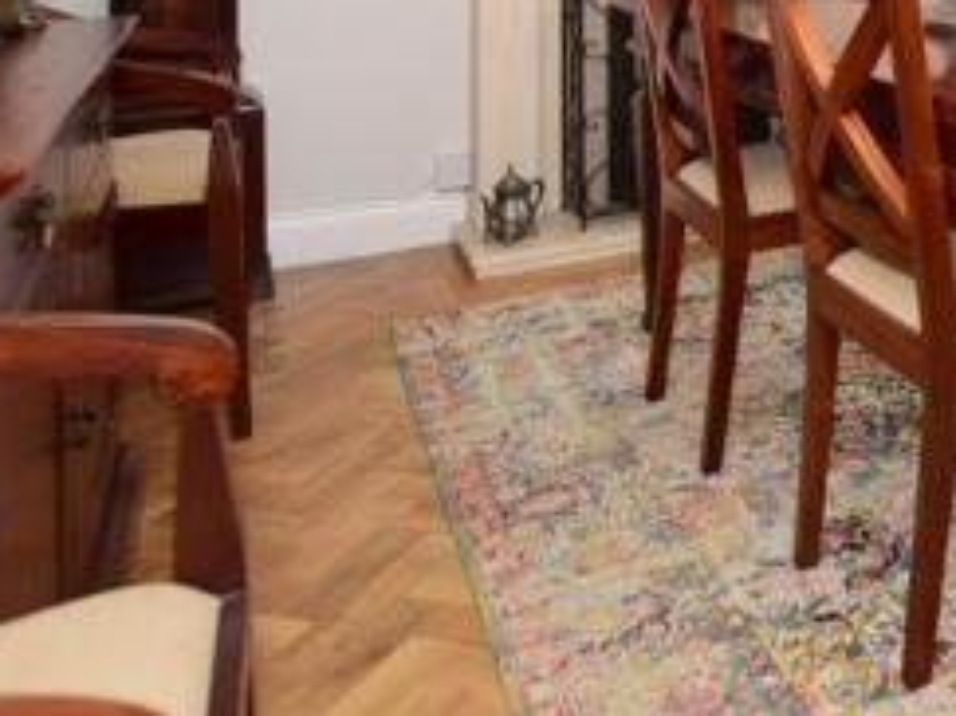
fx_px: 1077
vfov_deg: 31.5
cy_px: -120
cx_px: 1058
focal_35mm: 39
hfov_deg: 39.1
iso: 400
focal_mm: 10
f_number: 7.1
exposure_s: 1/60
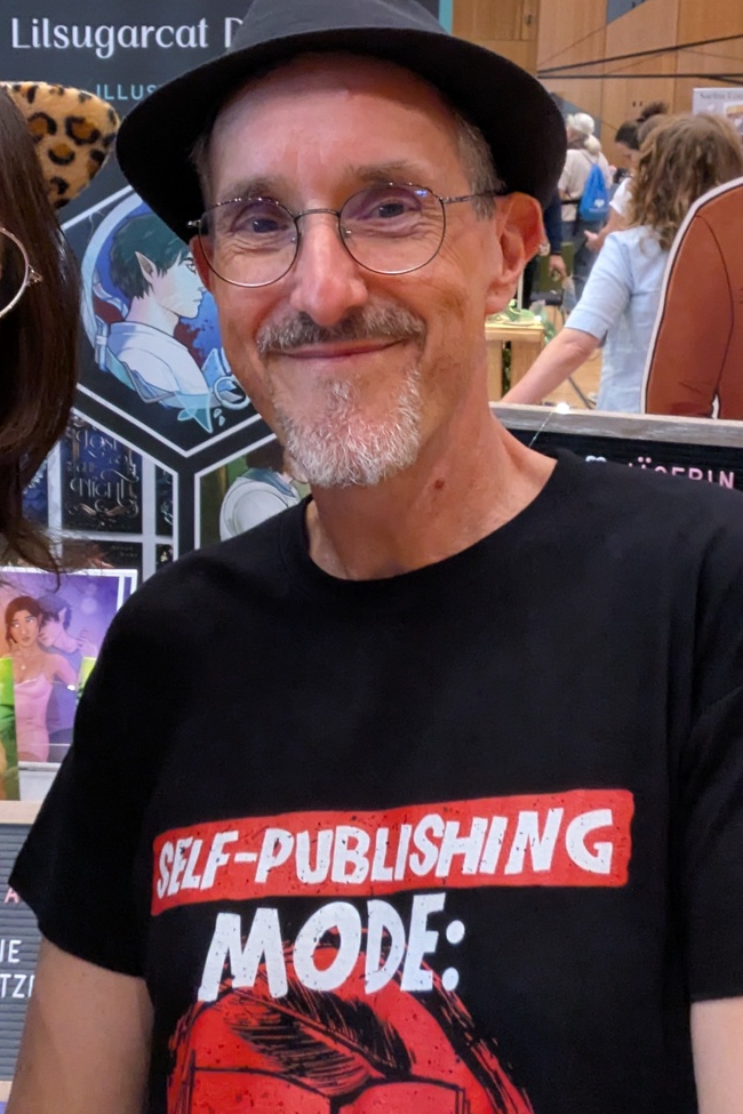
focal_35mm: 42
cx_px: 322
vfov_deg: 45.4
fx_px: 1300
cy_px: 337
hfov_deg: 31.9
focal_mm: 2.51
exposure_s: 1/100
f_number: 2
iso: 648
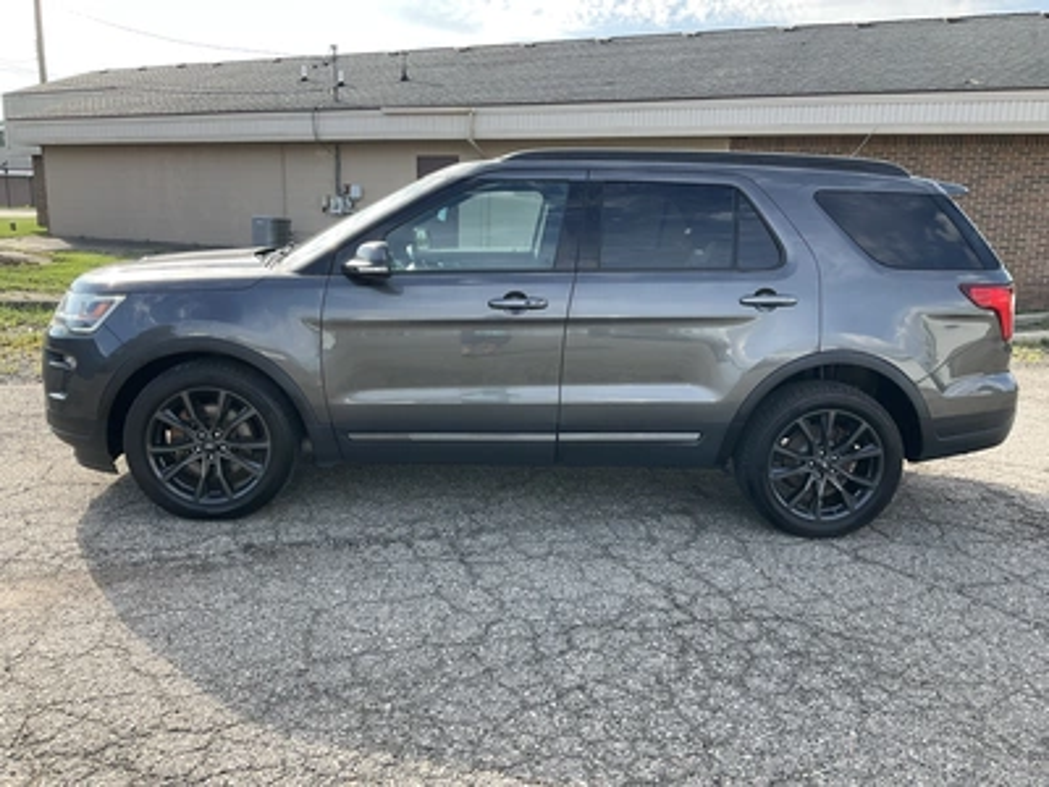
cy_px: 394
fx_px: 879
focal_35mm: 29
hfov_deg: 61.7
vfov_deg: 48.2
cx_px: 524
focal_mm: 3
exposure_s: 1/406
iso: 25
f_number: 1.8
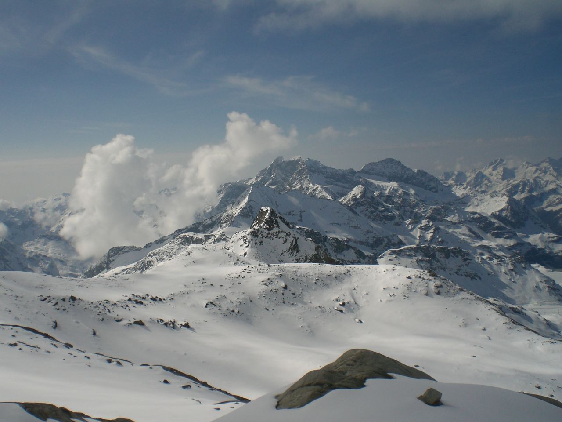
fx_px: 617
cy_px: 211
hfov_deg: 49.0
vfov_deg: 37.7
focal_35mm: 38
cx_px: 281
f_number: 4.4
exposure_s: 1/2000
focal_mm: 6.3
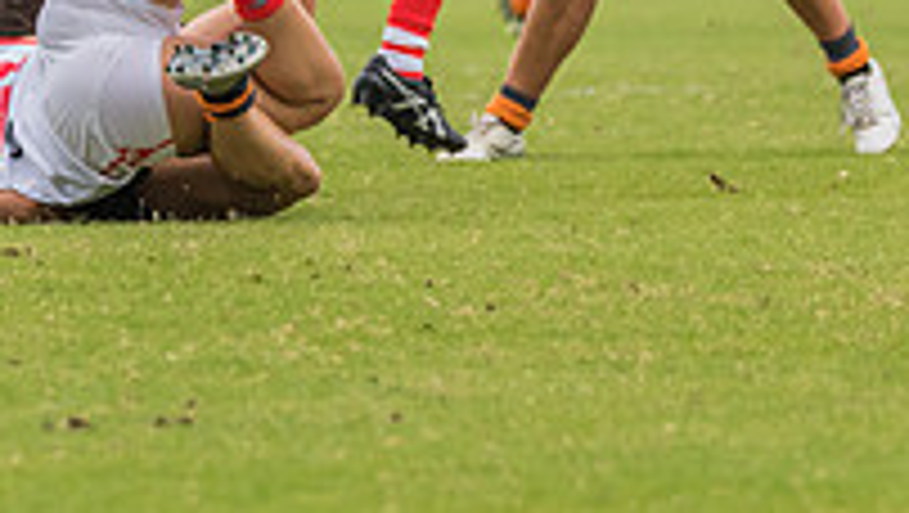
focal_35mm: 1099
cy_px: -243
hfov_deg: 2.0
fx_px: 26510
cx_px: 171
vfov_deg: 1.1
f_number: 10
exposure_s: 1/1600
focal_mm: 320
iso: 1000
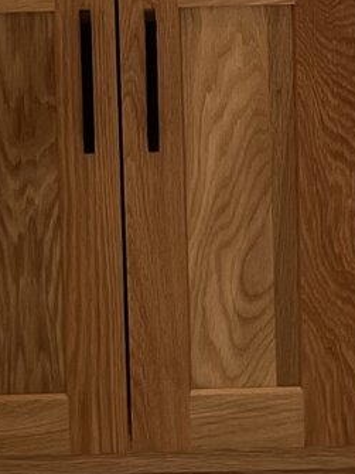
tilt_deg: -8.4
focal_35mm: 149
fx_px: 2039
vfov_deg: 12.1
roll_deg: +2.1
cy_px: -399
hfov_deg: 9.9
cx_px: 14
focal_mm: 5.7
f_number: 1.5
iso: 80
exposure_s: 1/121
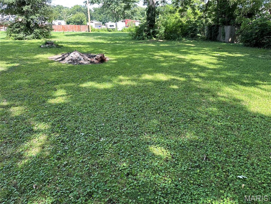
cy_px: 102
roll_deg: +1.6
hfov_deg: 71.6
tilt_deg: -19.7
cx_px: 136
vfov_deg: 56.8
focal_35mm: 24
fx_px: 188
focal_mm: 6.86
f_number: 1.78
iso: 80
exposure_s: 1/326
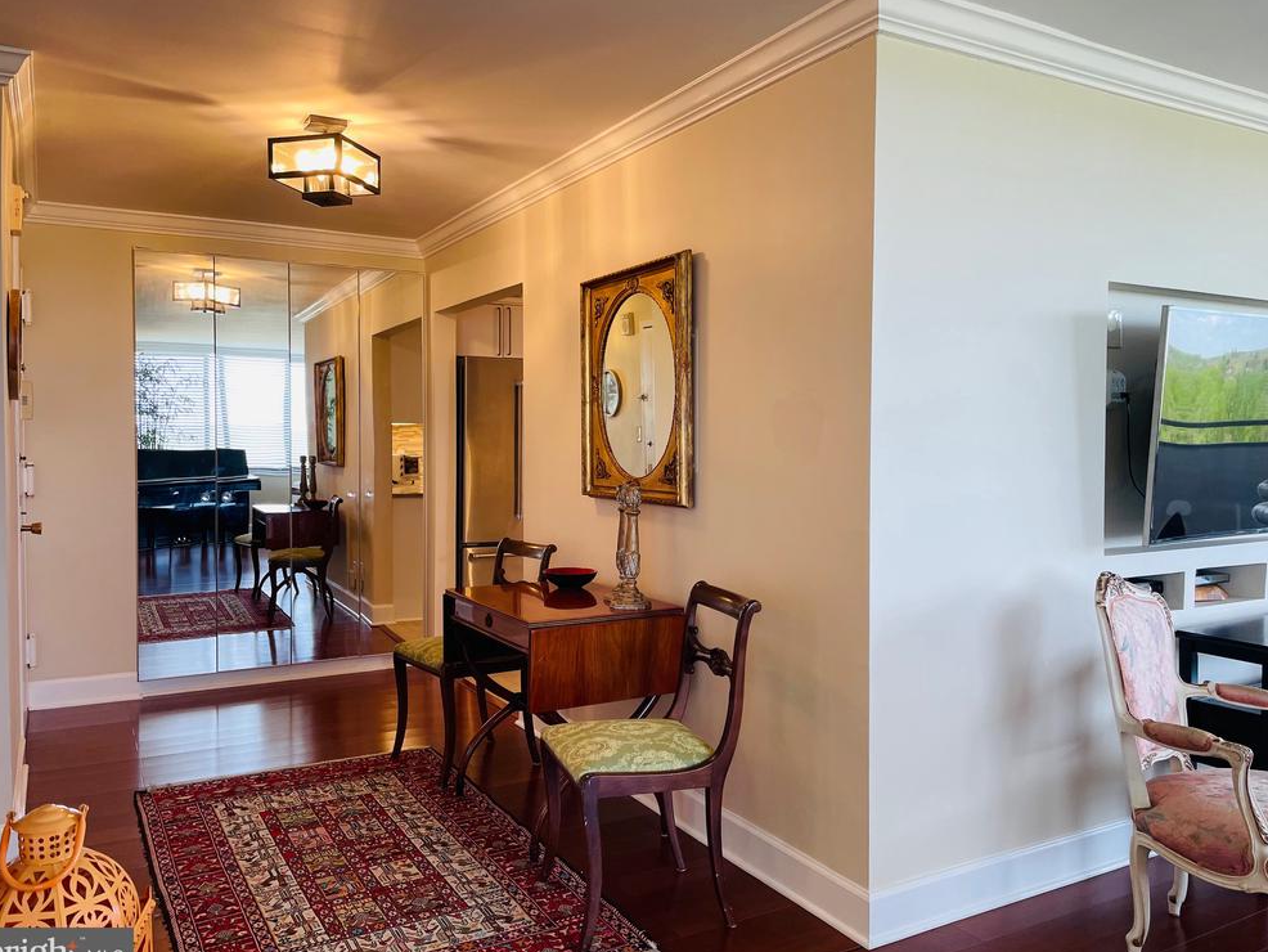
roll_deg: +0.1
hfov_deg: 65.3
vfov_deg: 51.4
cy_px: 486
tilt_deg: -2.6
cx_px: 631
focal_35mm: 27
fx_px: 989
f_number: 1.6
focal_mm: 4.2
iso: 125
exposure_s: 1/120
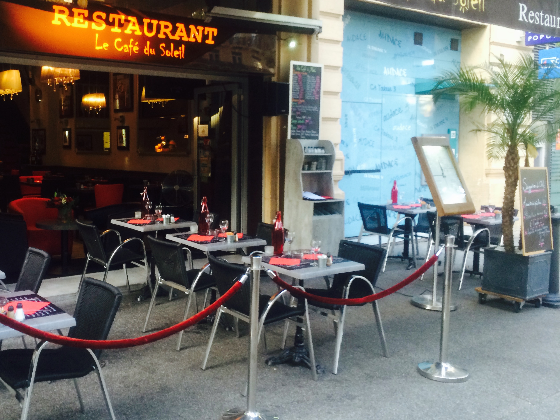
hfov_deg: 49.6
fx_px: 599
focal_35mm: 37
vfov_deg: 38.6
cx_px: 204
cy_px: 179
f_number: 2.2
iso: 50
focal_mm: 4.15
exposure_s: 1/30
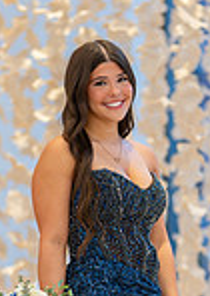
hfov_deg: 6.2
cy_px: 273
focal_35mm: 231
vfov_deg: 8.7
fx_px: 1938
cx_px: 128
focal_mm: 50
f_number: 1.2
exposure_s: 1/800
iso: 800
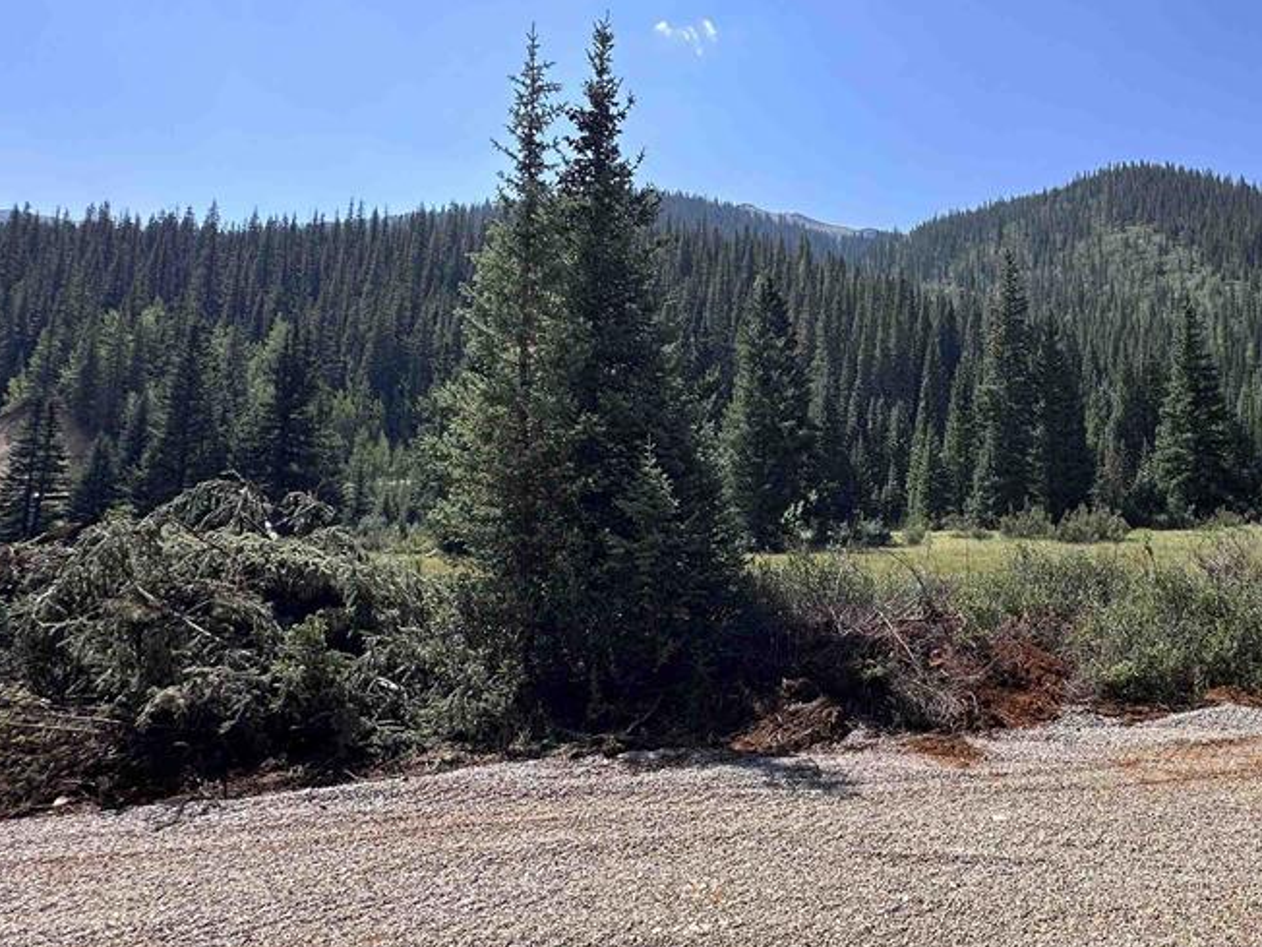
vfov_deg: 60.9
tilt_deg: +6.6
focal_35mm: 22
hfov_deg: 73.2
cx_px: 877
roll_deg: +0.1
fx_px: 802
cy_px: 418
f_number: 2.2
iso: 40
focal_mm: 2.22
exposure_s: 1/882
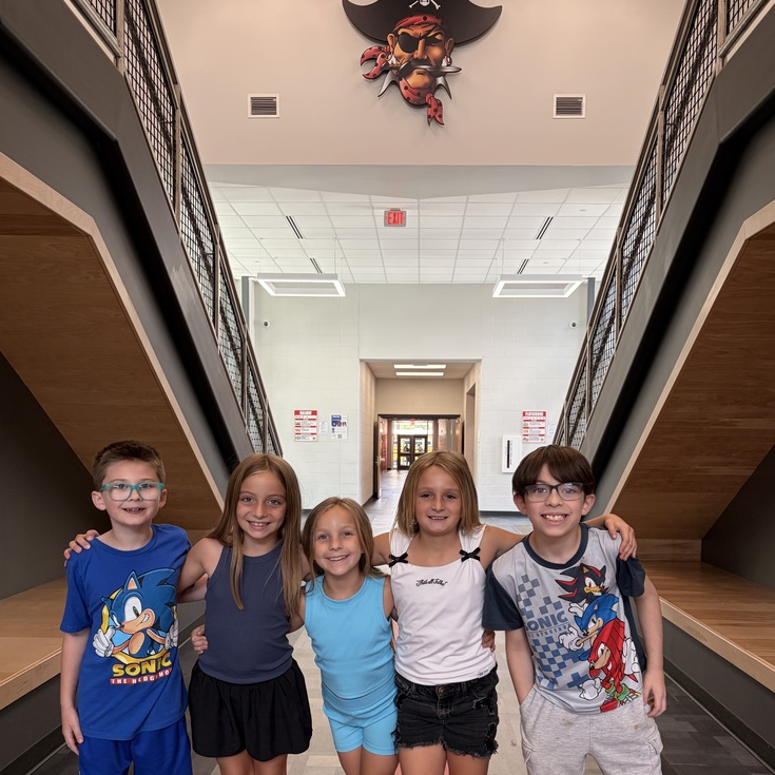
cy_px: 496
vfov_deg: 50.5
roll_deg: -0.8
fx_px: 811
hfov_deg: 51.1
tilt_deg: -3.4
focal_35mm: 32
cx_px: 398
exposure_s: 1/120
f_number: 1.6
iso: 80
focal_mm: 5.96
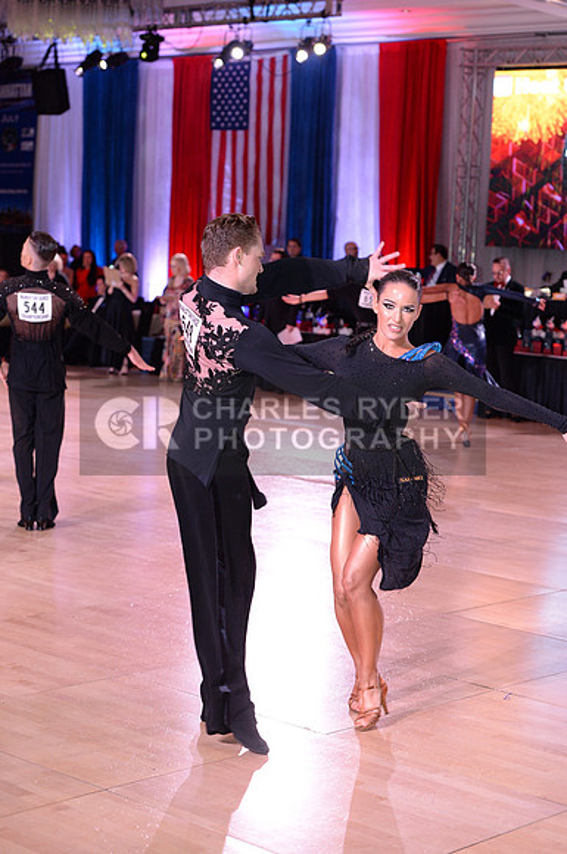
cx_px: 284
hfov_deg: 16.6
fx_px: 1943
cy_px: 427
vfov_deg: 24.8
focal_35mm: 82
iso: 2000
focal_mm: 82
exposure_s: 1/250
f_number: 4
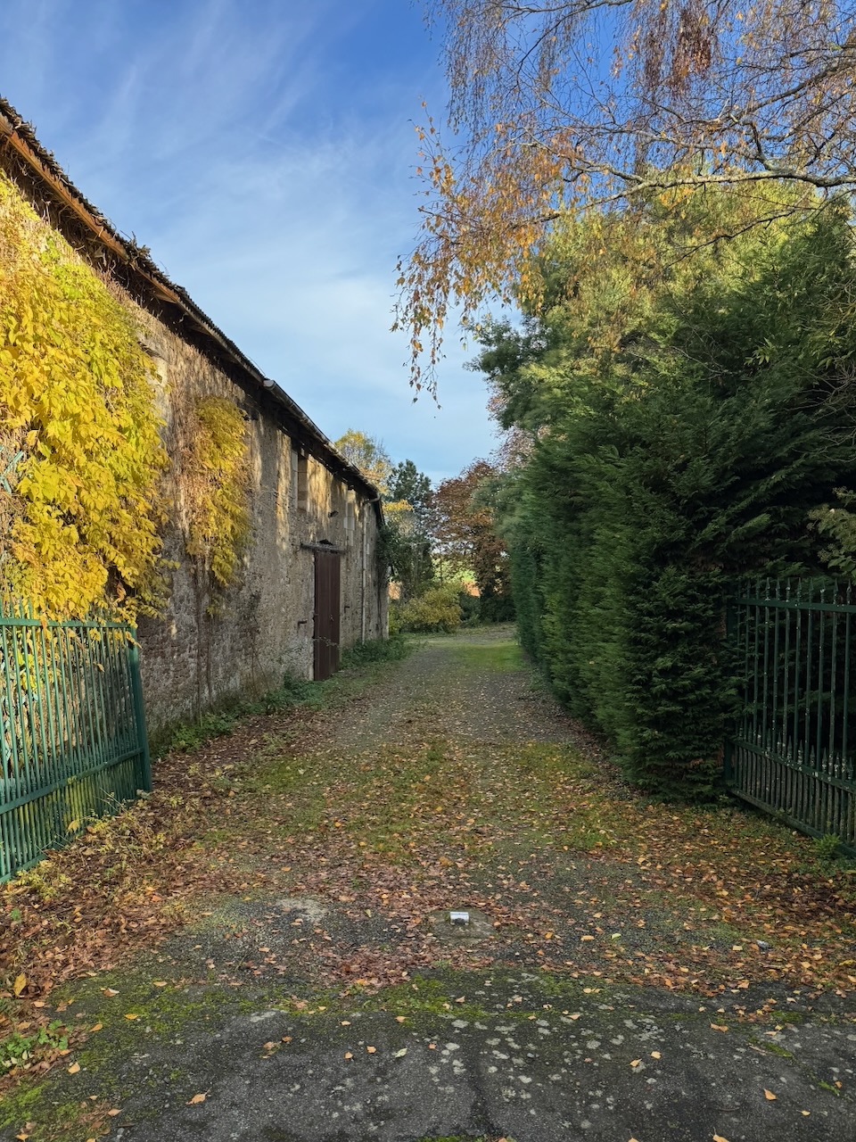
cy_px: 571
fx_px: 791
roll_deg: -1.3
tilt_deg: -0.9
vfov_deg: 71.6
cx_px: 428
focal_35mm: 24
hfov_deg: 56.8
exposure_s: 1/1488
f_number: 1.78
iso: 80
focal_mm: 6.76
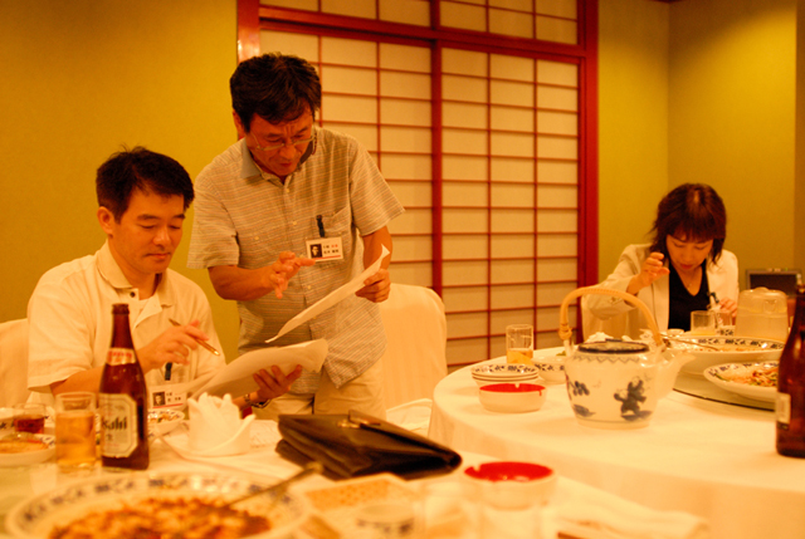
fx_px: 941
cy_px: 270
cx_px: 402
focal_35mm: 42
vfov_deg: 32.0
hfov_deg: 46.3
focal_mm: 28
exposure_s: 1/80
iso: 800
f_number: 2
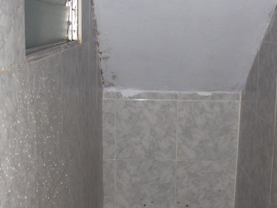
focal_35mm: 64
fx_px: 512
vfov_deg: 22.9
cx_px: 147
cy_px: 116
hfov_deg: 30.3
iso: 200
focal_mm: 6.3
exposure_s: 1/60
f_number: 2.8
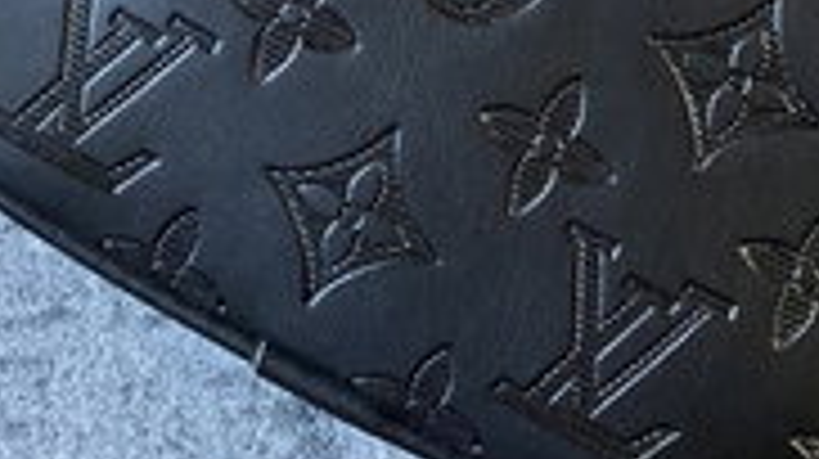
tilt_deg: -82.0
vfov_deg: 13.1
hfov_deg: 25.4
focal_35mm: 83
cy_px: -367
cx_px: 603
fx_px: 1801
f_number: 1.8
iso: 500
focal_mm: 4.25
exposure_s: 1/44
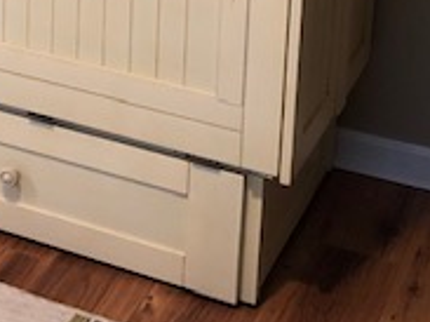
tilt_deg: -13.5
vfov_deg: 14.0
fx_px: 1217
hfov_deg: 19.5
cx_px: 2
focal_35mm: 98
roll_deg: -1.2
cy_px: -186
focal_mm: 3.99
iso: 100
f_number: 1.8
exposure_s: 1/13
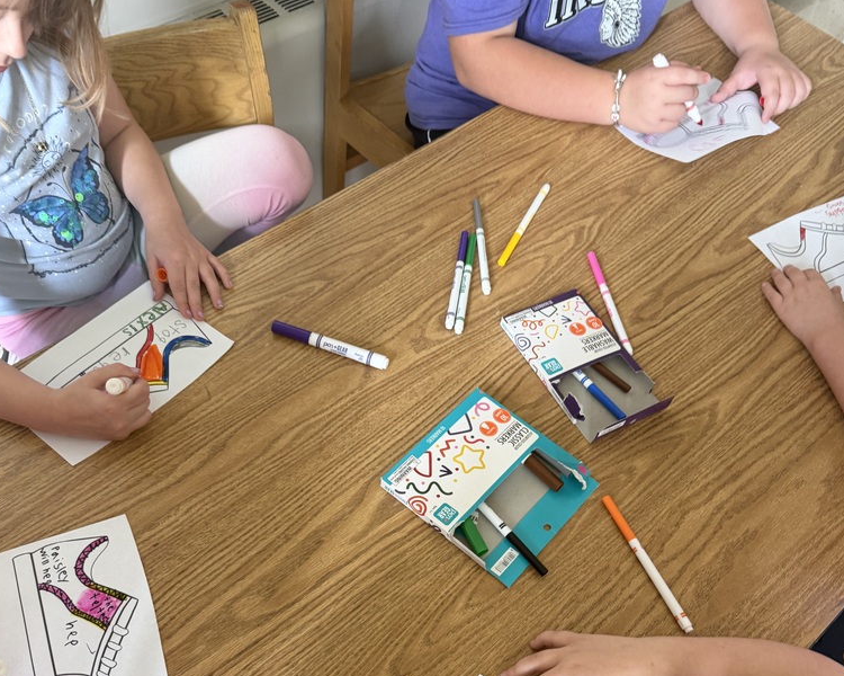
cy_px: 457
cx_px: 420
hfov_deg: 55.7
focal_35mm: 32
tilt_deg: -59.3
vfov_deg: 45.0
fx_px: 799
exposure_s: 1/60
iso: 250
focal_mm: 6.76
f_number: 1.78
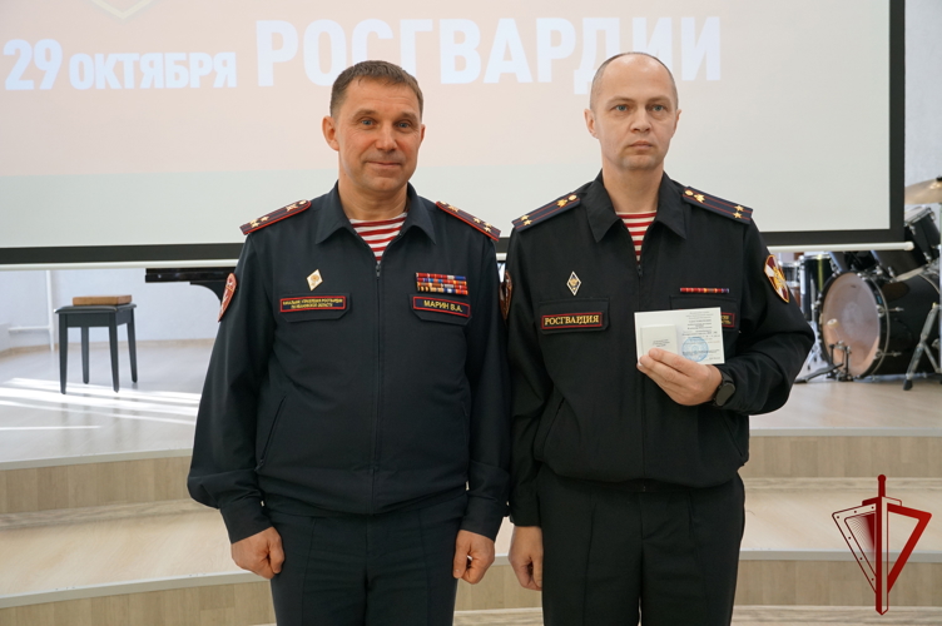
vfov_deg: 31.8
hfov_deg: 46.4
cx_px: 471
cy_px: 313
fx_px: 1098
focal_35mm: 42
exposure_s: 1/160
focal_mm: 28
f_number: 4.5
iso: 1250
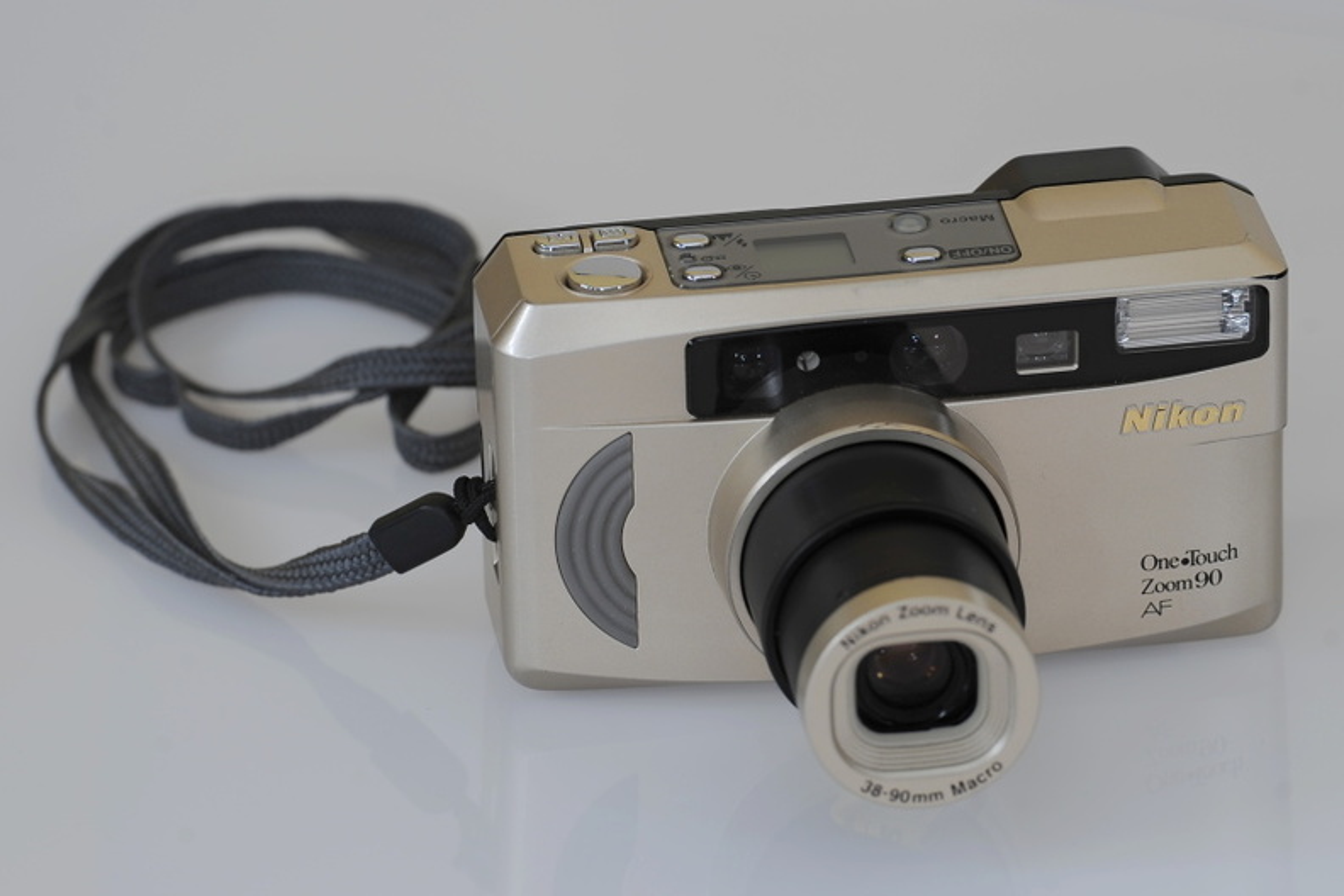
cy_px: 448
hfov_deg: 10.3
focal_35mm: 200
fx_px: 7466
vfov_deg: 6.9
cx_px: 672
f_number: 7.1
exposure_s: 15
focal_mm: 200
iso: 100
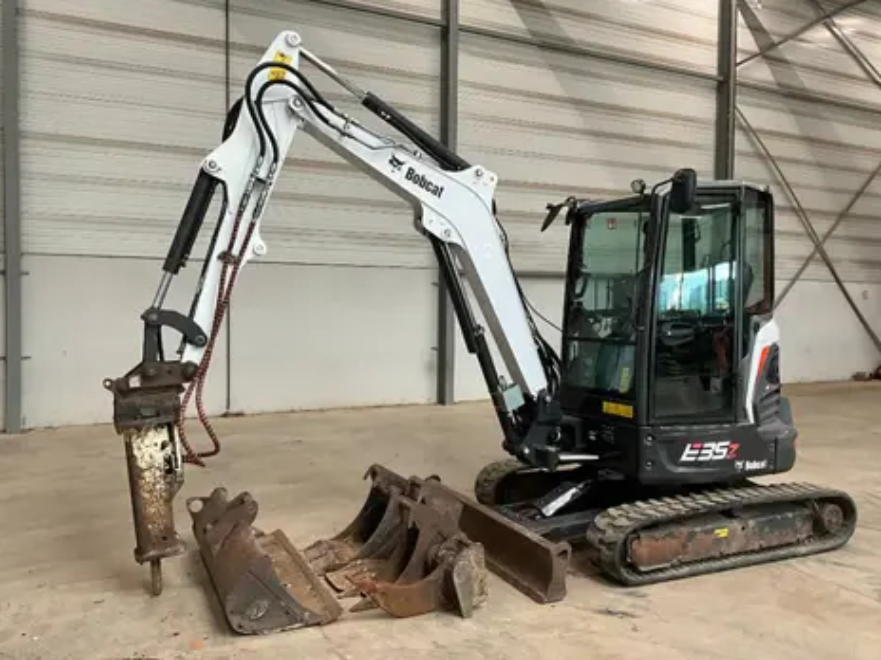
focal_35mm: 30
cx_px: 439
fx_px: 764
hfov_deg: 60.0
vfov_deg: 46.8
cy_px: 338
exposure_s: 1/60
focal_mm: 3
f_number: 1.8
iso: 80
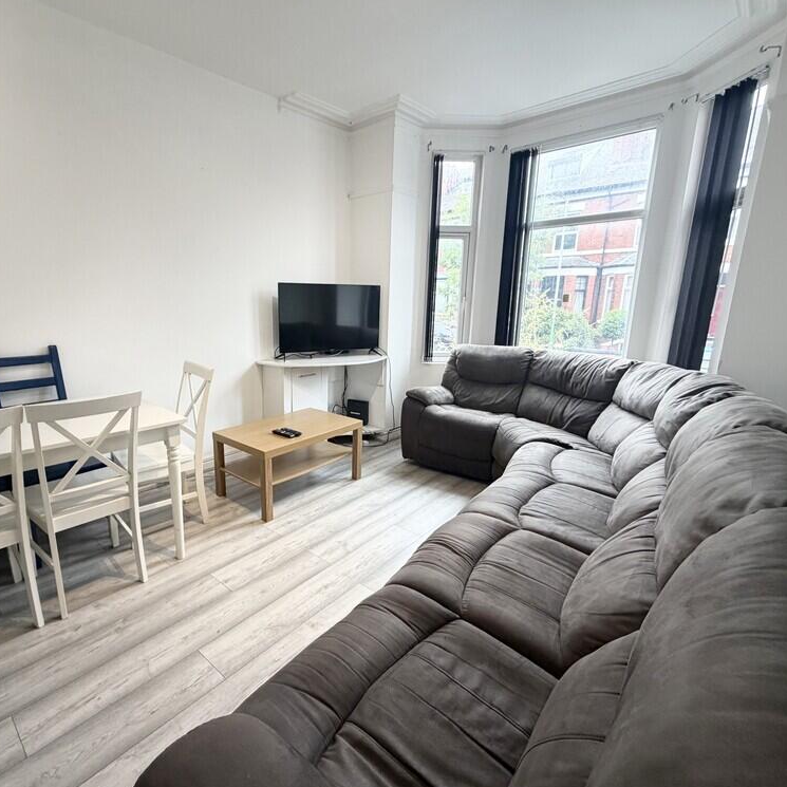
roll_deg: -0.7
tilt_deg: -13.8
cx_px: 343
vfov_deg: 84.0
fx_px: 437
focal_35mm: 17
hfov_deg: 83.6
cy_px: 397
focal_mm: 2.22
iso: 200
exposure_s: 1/121
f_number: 2.2
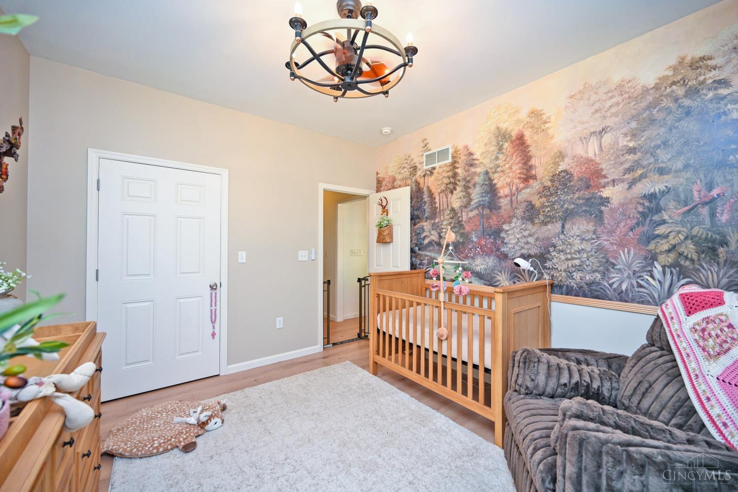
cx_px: 369
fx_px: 287
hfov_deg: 104.3
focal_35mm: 14
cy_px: 246
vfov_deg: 81.2
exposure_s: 1/60
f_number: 4
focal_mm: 14
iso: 400
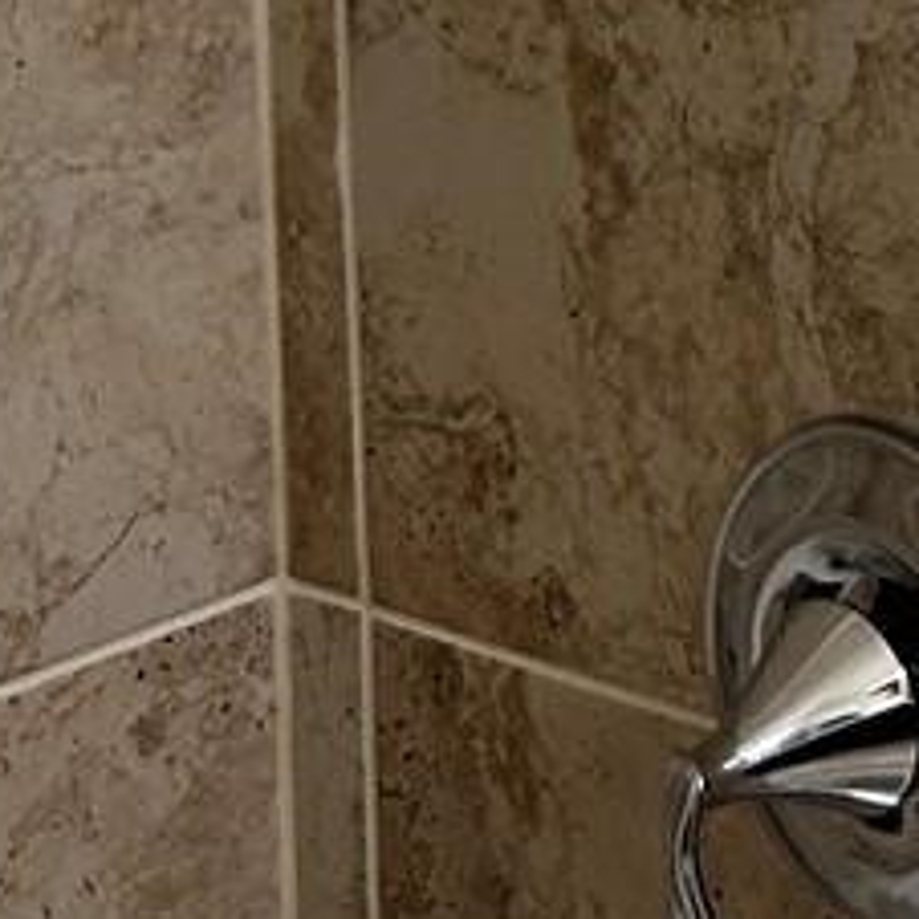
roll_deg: +1.1
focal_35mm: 163
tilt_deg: -2.8
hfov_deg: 9.4
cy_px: -1082
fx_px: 4896
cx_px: 2285
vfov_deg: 9.8
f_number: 1.5
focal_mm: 5.7
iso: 80
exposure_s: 1/60
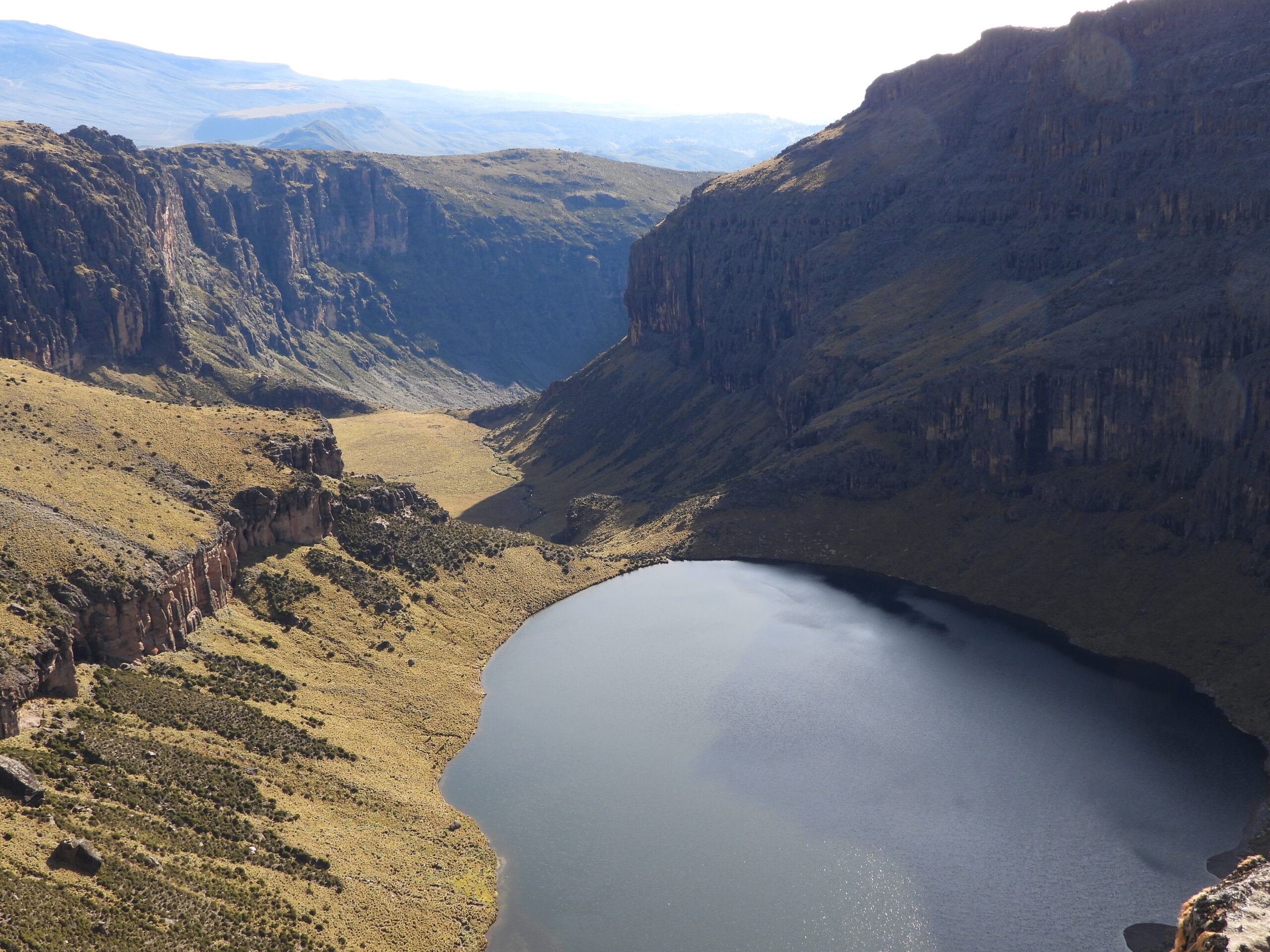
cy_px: 476
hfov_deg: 40.4
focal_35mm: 47
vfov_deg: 30.9
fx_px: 1724
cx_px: 635
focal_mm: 8.5
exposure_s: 1/320
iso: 100
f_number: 3.2
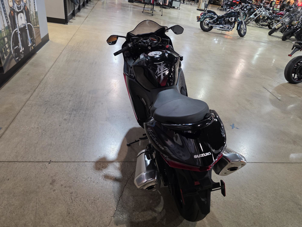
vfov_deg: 58.9
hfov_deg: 73.9
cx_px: 151
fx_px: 201
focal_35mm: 23
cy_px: 114
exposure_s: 1/120
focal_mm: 6.3
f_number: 1.7
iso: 500
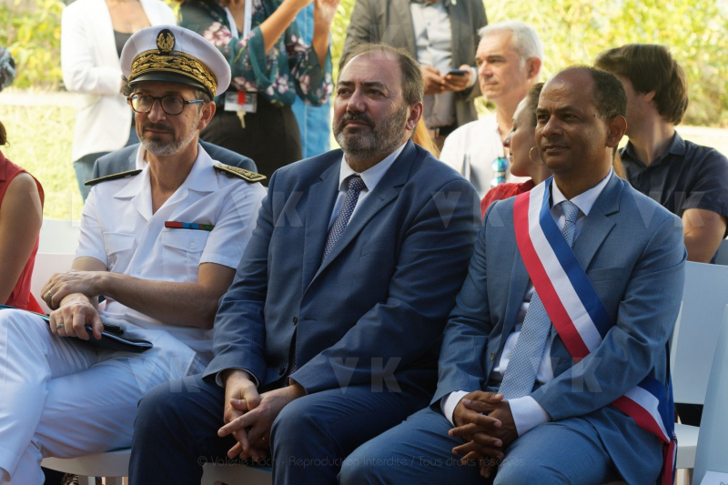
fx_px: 3174
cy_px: 242
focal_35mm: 157
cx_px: 364
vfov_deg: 8.7
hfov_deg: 13.1
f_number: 6.3
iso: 500
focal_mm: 105
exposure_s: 1/160
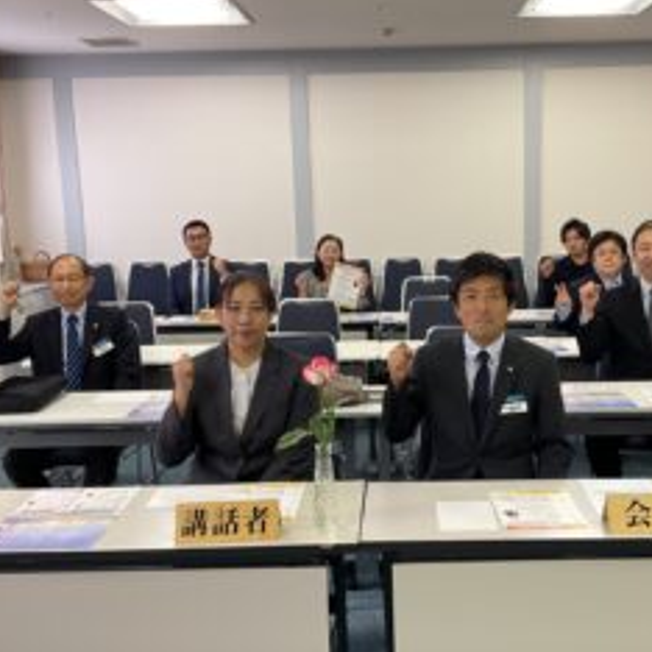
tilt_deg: -9.6
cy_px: 336
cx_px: 405
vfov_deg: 40.9
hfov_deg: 40.7
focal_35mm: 41
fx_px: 874
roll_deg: +1.6
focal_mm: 3
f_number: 1.8
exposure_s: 1/50
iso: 40
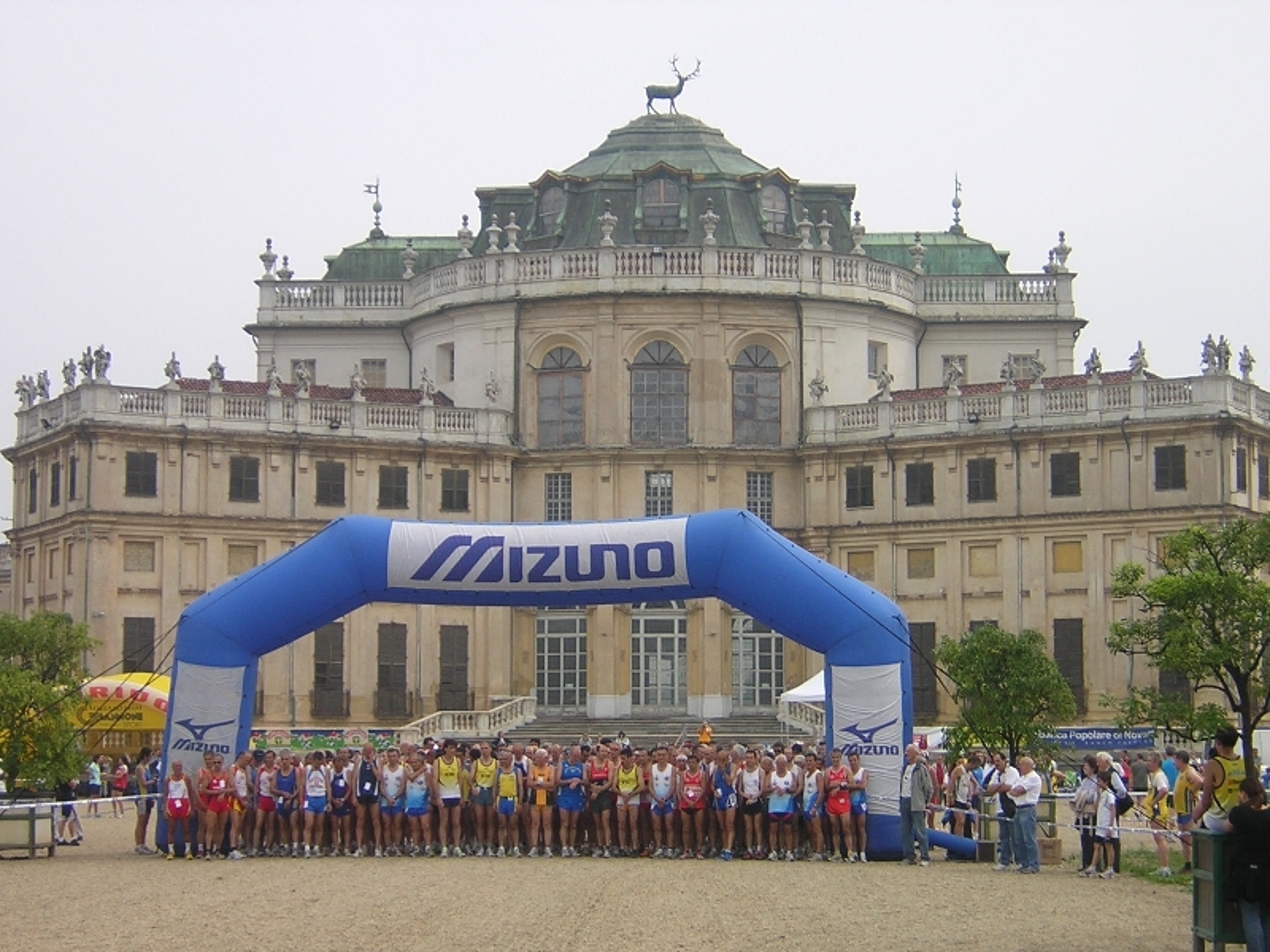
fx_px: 2715
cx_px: 635
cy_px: 476
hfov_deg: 26.3
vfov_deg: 19.9
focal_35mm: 74
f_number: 3.8
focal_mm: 9.6
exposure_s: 1/554
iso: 100
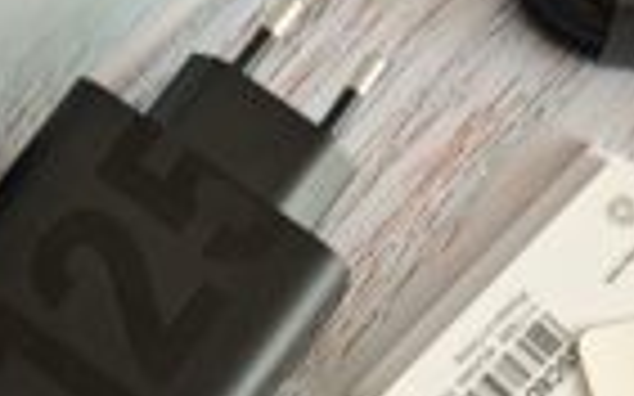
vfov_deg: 11.8
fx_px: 1796
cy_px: 652
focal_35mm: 104
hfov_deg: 19.9
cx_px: 148
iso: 400
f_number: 1.9
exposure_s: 1/78.1
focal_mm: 7.79
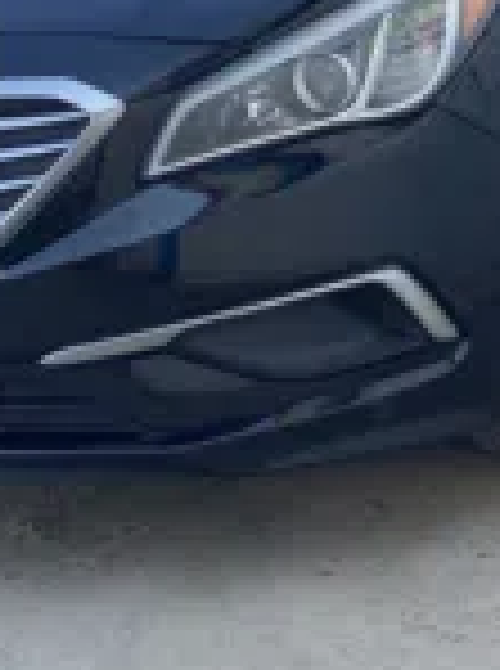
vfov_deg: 14.0
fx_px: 2708
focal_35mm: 140
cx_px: 428
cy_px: 90
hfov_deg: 10.5
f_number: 2
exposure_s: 1/169
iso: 20
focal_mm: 6
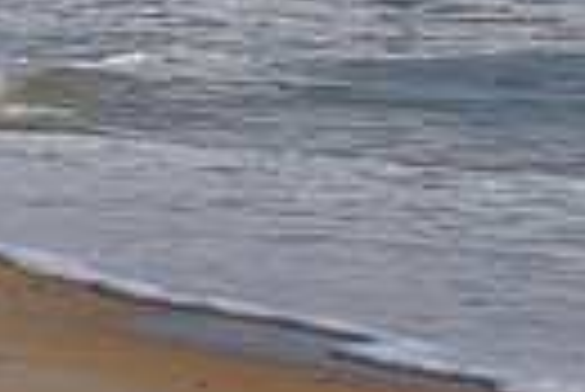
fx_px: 14495
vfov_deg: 1.5
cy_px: -471
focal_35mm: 891
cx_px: -108
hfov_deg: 2.3
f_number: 5.6
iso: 200
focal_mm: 200
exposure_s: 1/2000
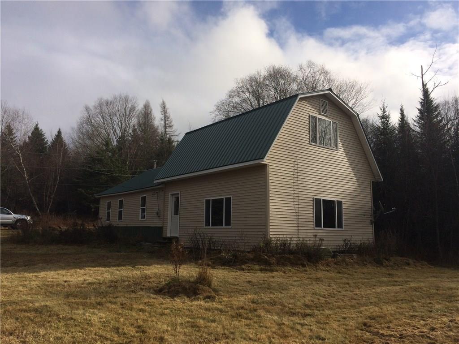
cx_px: 230
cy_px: 172
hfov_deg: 61.7
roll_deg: -0.7
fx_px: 385
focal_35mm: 29
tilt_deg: +8.4
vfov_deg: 48.2
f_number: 2.2
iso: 32
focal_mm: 4.15
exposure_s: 1/3165
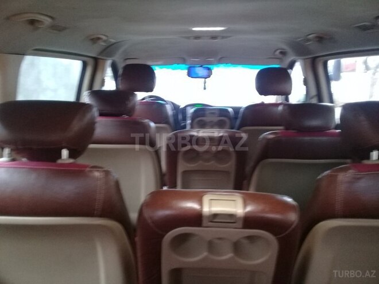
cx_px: 190
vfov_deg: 45.4
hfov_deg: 58.4
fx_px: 339
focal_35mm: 31
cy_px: 142
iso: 200
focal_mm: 3.3
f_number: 2.2
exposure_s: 1/20
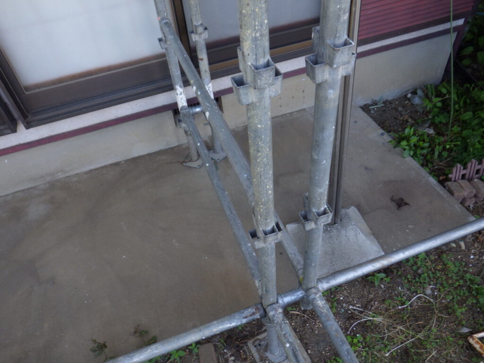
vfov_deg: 49.7
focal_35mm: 28
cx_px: 242
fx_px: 391
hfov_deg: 63.4
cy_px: 182
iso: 125
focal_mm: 5
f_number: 3.5
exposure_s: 1/80
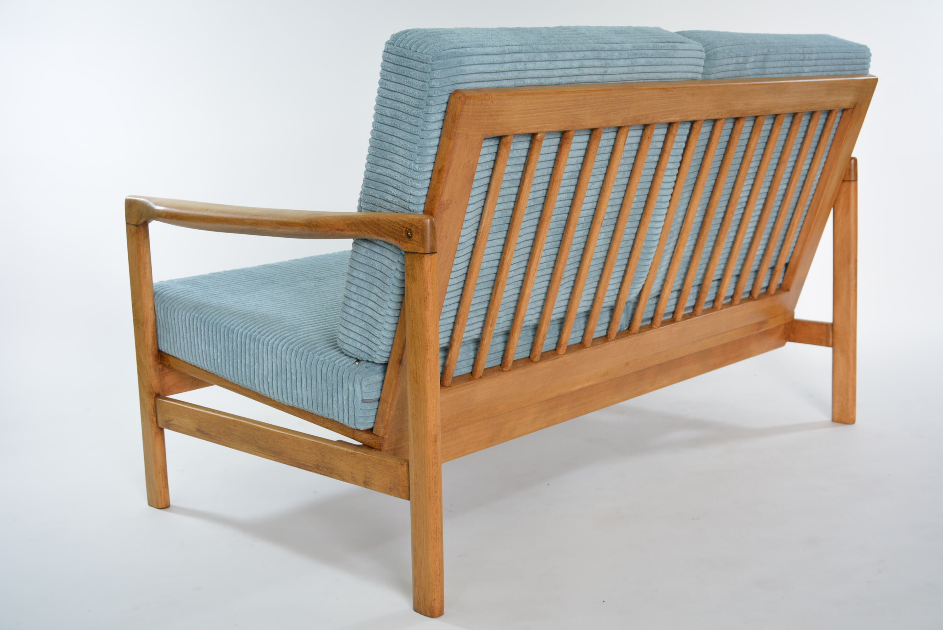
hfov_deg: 41.1
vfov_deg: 28.1
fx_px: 1258
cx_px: 472
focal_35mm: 48
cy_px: 315
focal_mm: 32
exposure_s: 1/60
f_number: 5.6
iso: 800
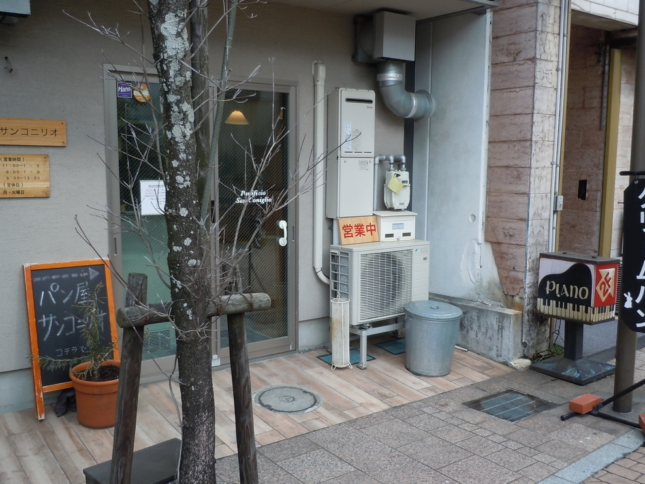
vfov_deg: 41.8
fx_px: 634
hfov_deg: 54.0
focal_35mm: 34
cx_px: 319
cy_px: 240
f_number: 3.7
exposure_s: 1/125
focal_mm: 5
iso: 100
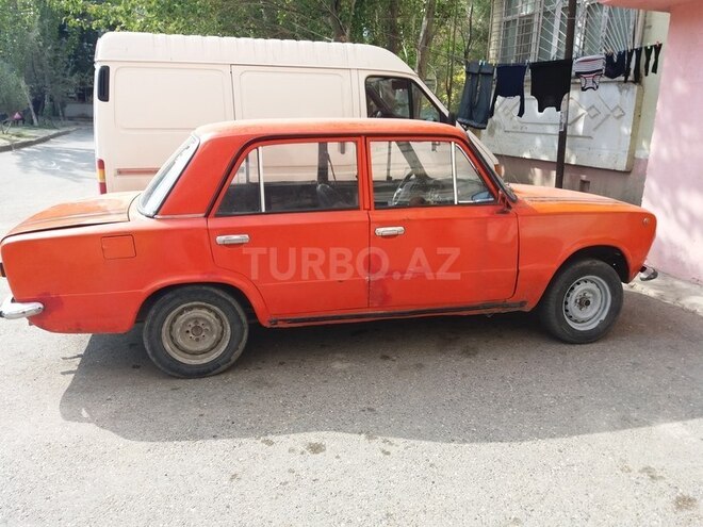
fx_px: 569
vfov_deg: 49.7
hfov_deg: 63.4
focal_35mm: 28
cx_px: 352
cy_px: 264
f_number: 1.9
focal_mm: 3.7
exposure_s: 1/616
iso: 64
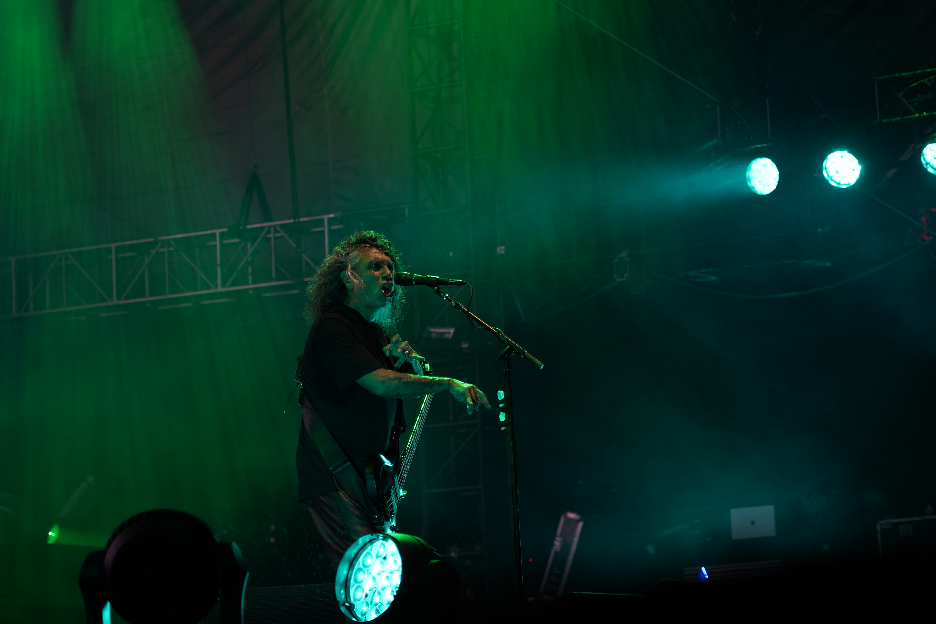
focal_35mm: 105
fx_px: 2730
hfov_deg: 19.5
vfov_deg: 13.0
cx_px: 468
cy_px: 312
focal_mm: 105
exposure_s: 1/125
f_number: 4
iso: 320
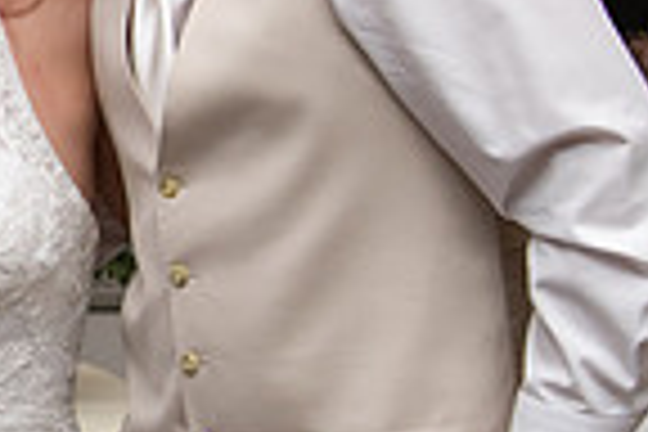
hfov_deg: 12.9
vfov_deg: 9.1
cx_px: -329
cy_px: 142
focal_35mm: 151
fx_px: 2718
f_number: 4
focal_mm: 31
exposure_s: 1/160
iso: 800
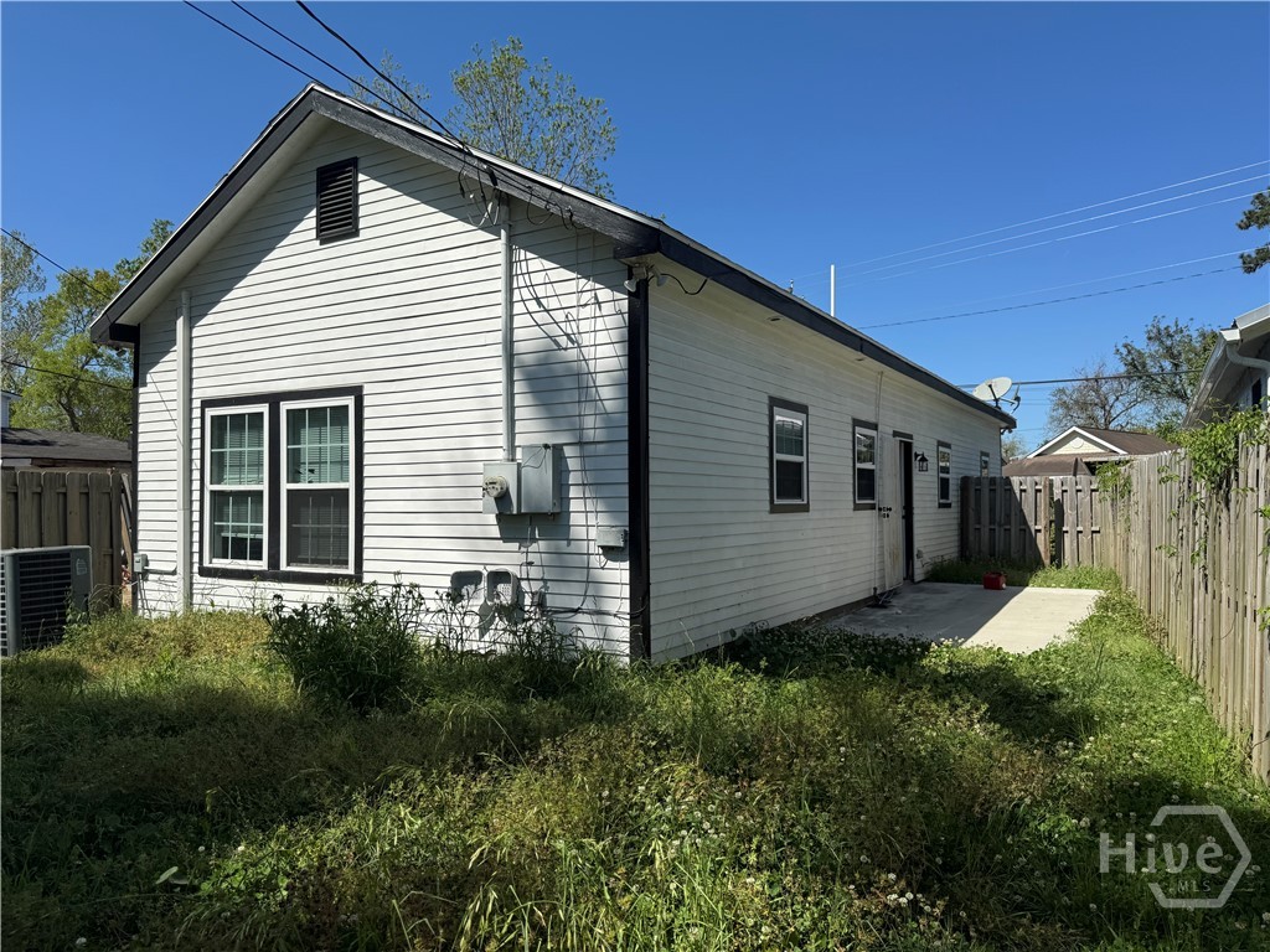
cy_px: 476
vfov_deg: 56.8
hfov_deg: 71.6
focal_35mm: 24
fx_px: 881
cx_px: 635
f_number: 1.78
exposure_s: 1/7092
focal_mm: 6.76
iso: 80
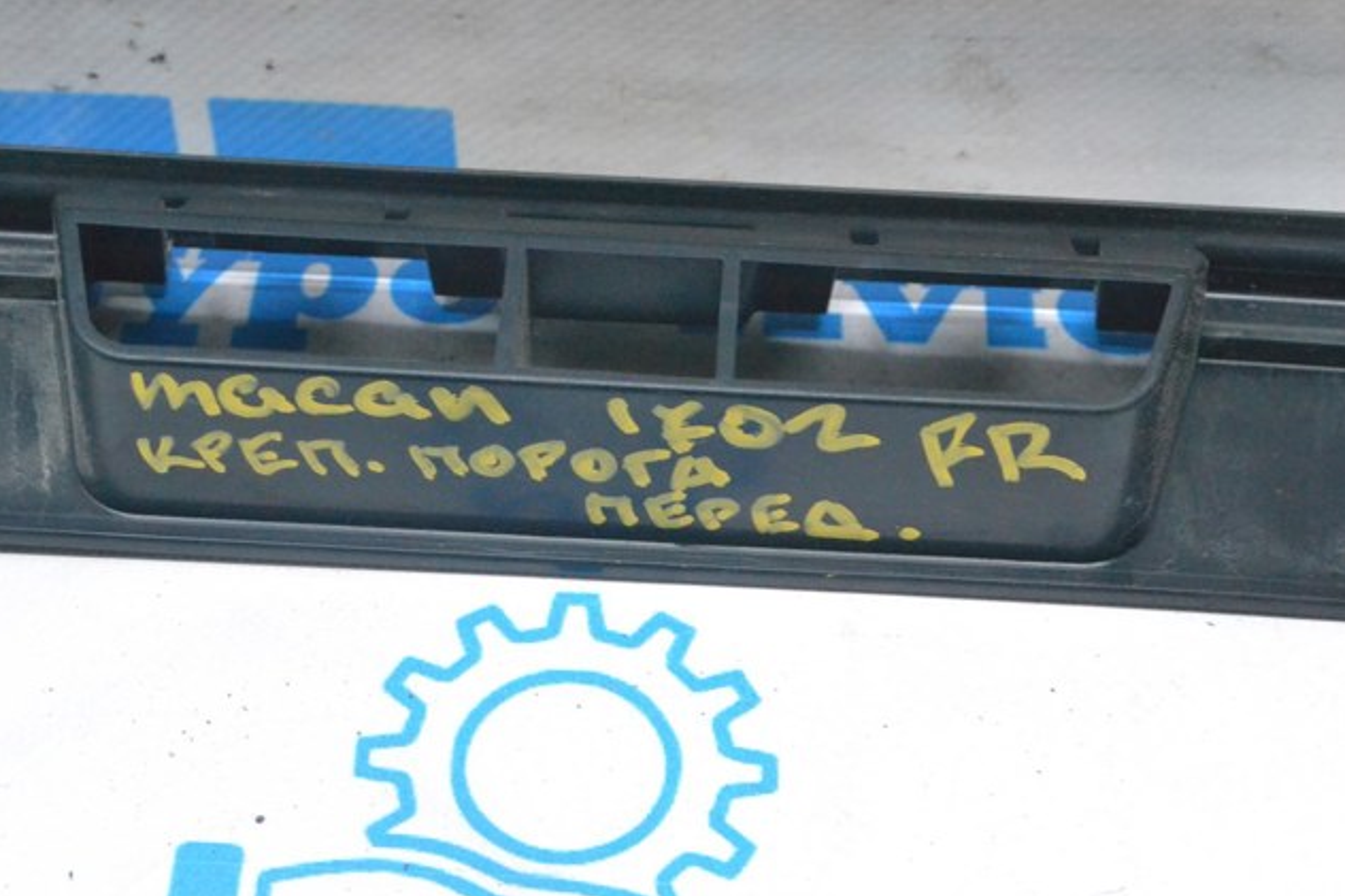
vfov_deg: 16.3
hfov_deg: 24.3
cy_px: 449
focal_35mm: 84
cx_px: 675
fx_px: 3119
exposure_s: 1/160
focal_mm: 55
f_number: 10
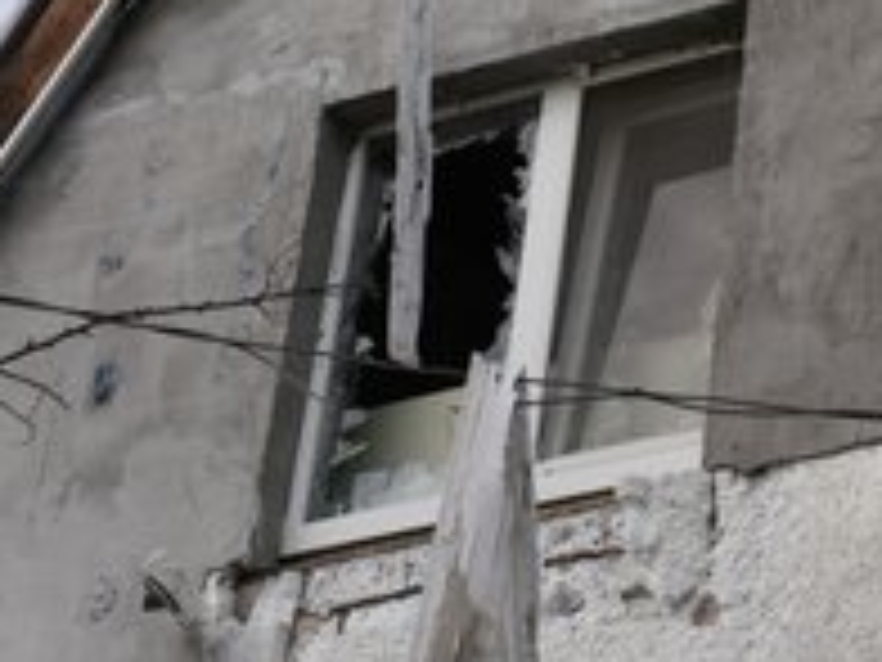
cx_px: 850
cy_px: 79
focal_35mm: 147
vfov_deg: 10.0
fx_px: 3745
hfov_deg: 13.3
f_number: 4
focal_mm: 75
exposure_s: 1/160
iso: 160
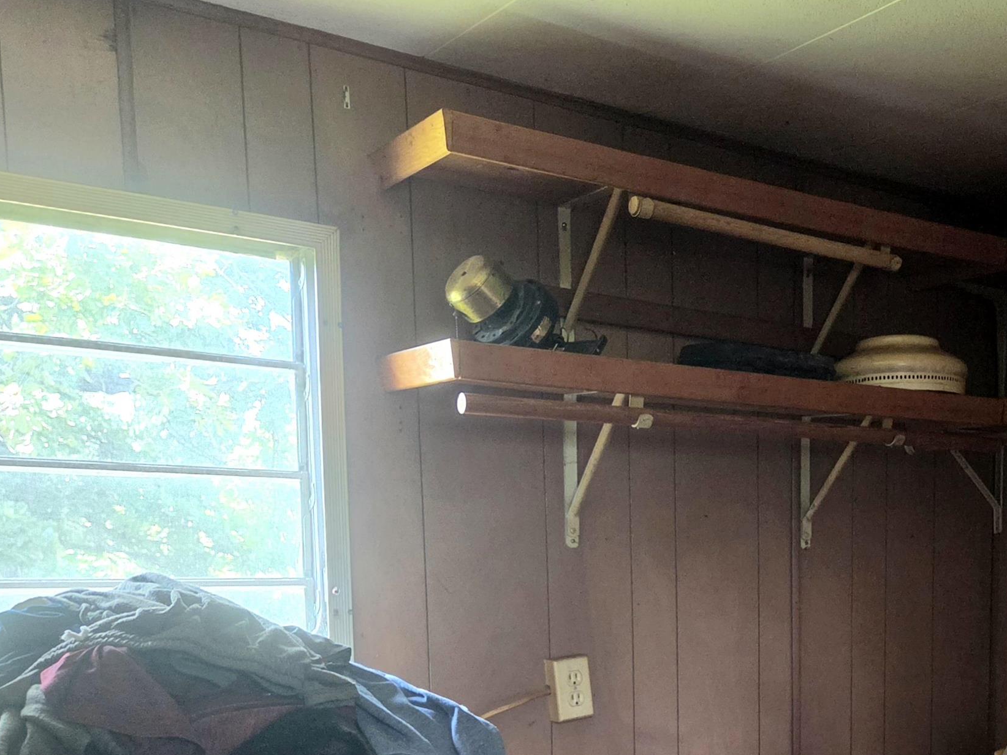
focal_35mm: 43
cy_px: 685
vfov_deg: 31.9
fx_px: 1251
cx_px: 867
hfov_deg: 41.1
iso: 1000
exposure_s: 1/120
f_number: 1.8
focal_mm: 5.4
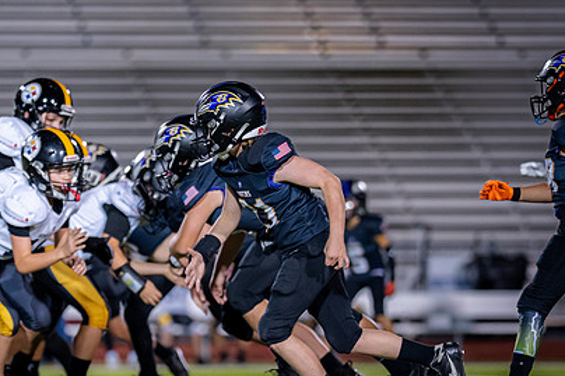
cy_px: 276
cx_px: 243
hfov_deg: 6.0
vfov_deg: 4.0
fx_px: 5381
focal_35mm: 343
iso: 1600
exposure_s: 1/1000
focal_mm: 135
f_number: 1.8
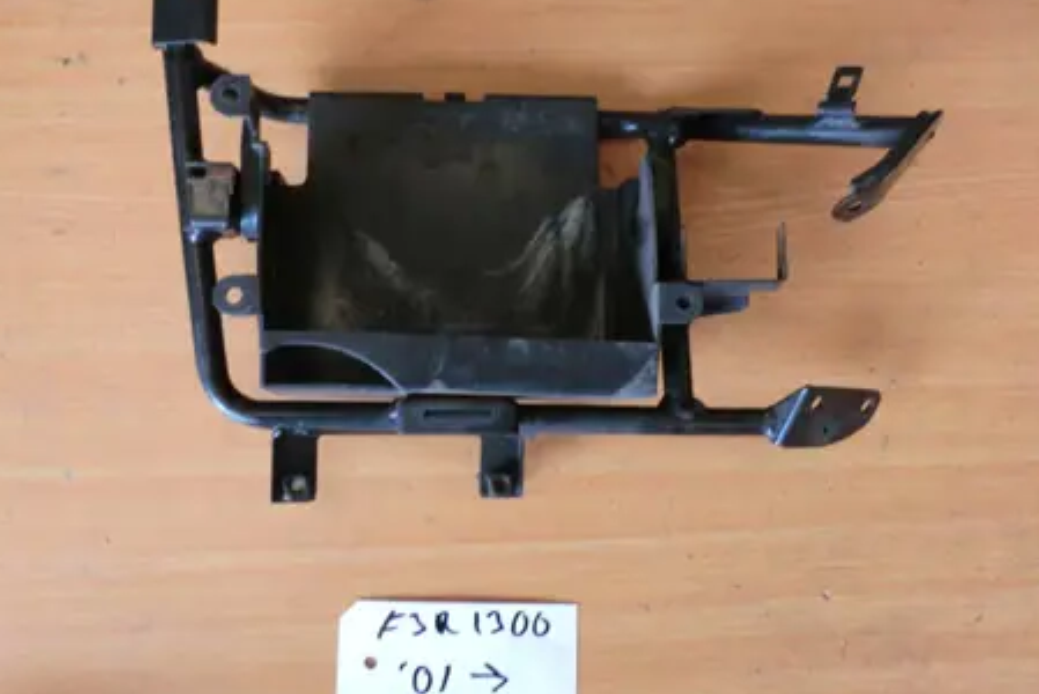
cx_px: 491
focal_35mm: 30
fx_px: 866
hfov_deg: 61.9
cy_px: 342
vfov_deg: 43.7
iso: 100
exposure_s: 1/60
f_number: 3.2
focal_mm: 4.9
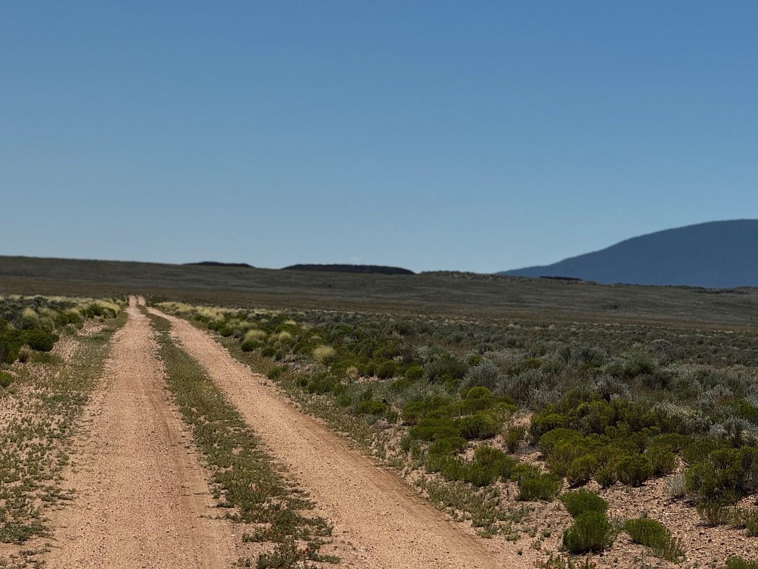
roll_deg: -3.6
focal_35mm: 141
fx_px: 3087
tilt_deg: -0.2
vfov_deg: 10.5
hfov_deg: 14.0
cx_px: 406
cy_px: 300
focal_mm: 15.66
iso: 50
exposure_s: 1/2525
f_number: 2.8
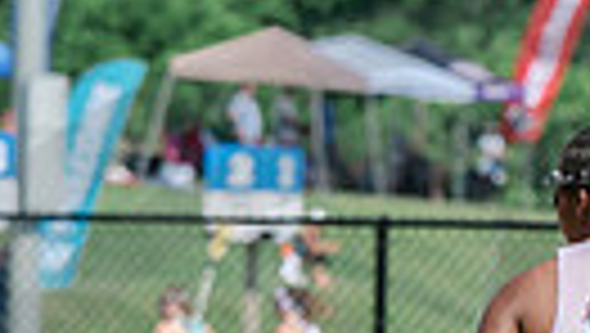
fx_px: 16224
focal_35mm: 1036
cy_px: 852
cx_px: 623
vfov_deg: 1.2
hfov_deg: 2.1
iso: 400
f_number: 5.6
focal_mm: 200
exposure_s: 1/2000
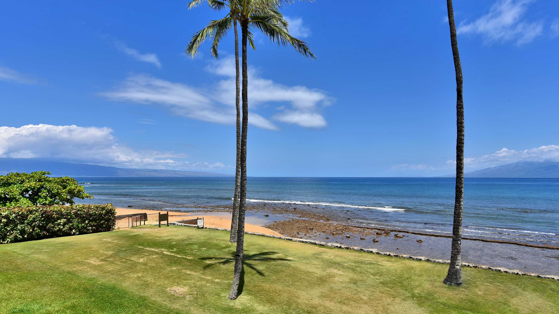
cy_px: 182
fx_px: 296
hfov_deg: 86.6
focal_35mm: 20
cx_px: 279
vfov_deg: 55.6
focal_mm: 19
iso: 100
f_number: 13
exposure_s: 1/200
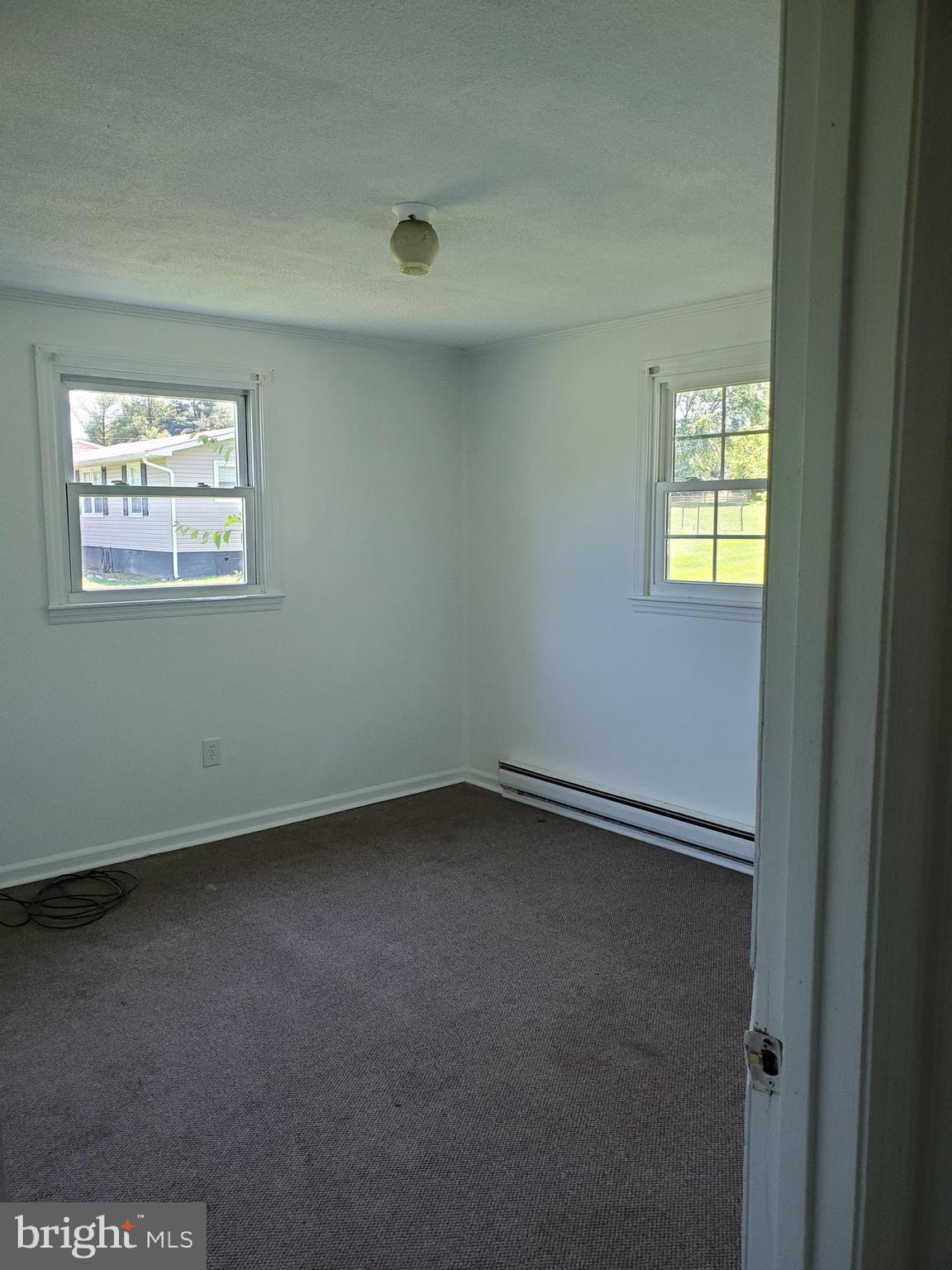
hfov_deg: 53.1
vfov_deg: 67.3
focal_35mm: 26
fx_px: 953
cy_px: 635
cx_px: 476
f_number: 2.4
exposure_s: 1/100
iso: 250
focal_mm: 4.3
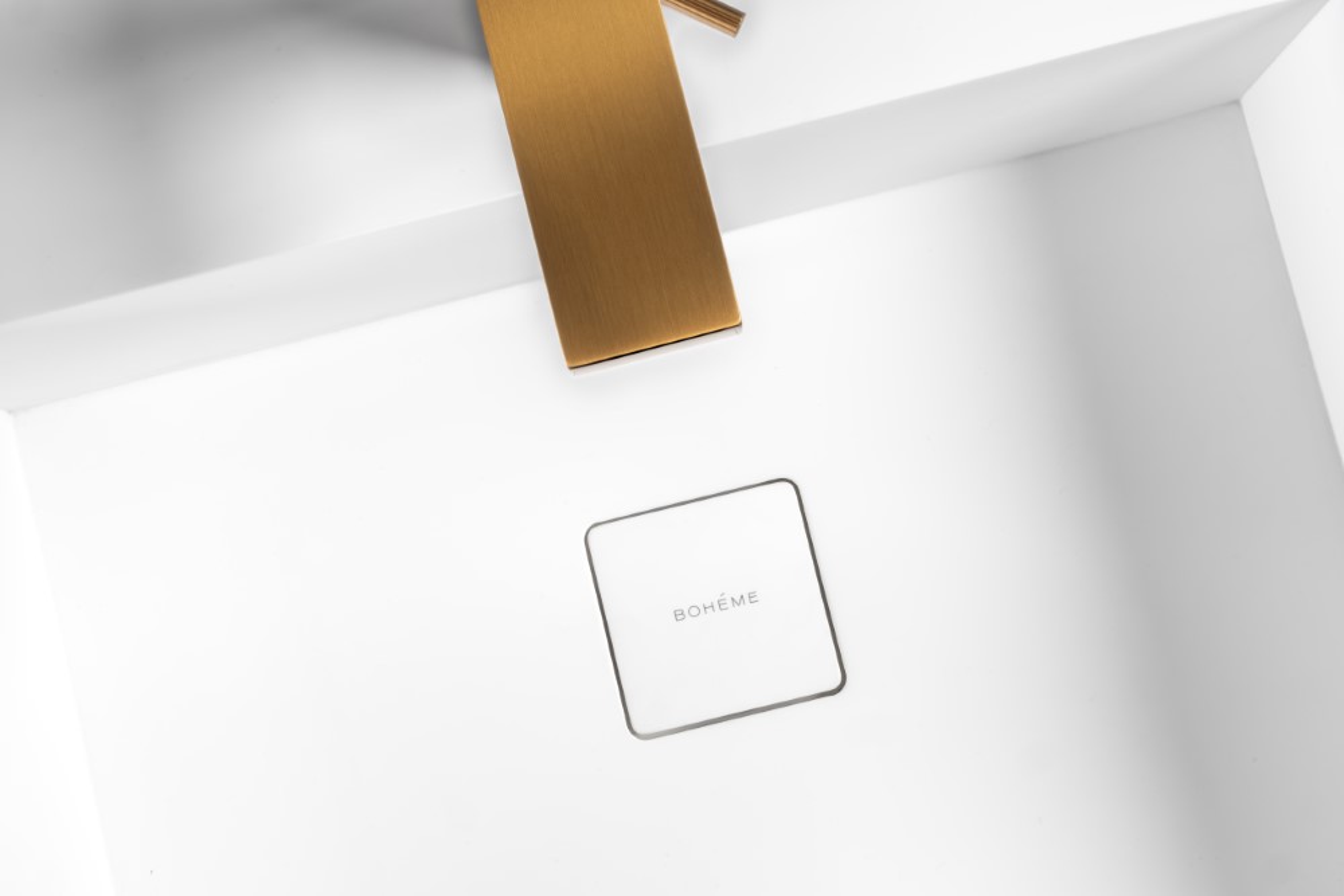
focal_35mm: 57
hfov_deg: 35.0
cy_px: 448
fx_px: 2128
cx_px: 672
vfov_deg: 23.8
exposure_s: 1/1.67
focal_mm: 57
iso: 640
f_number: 22
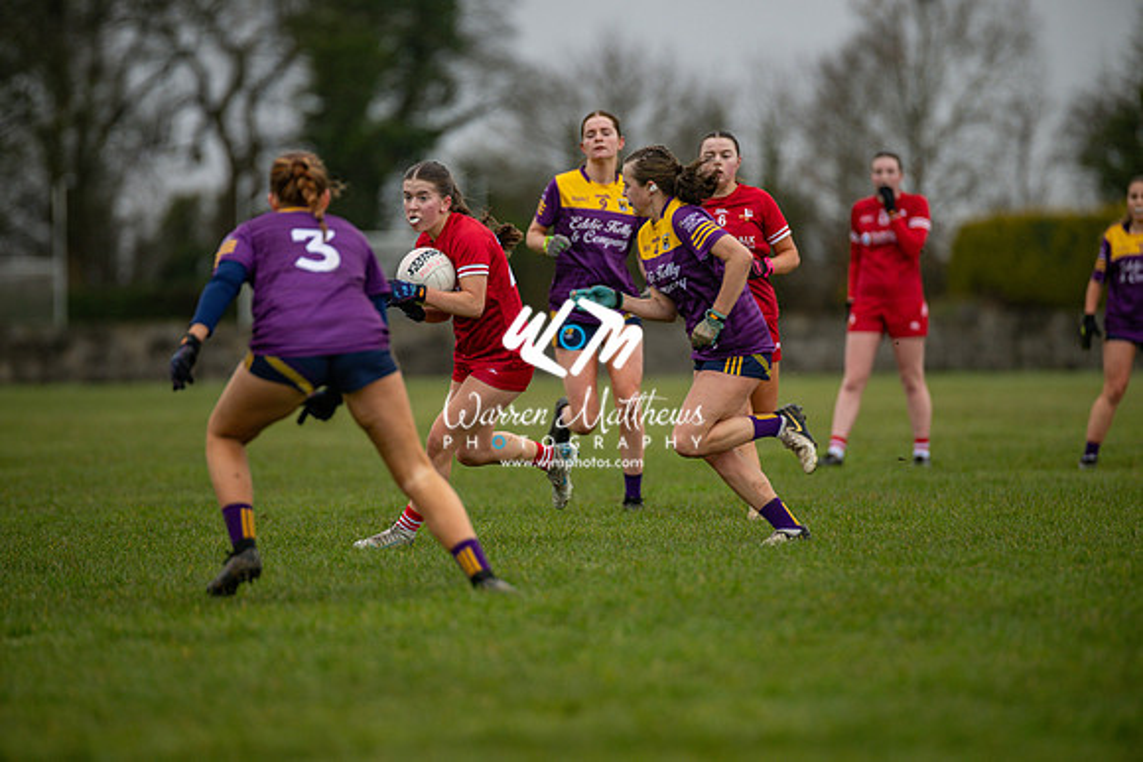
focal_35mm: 300
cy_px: 381
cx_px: 572
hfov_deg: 6.9
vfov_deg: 4.6
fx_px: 9527
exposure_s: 1/1000
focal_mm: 300
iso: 500
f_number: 2.8
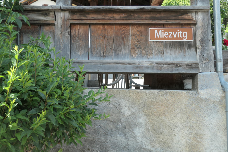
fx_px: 247
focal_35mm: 39
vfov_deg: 34.2
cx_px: 114
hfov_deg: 49.6
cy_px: 76
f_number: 3.9
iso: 125
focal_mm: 14.4
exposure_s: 1/250
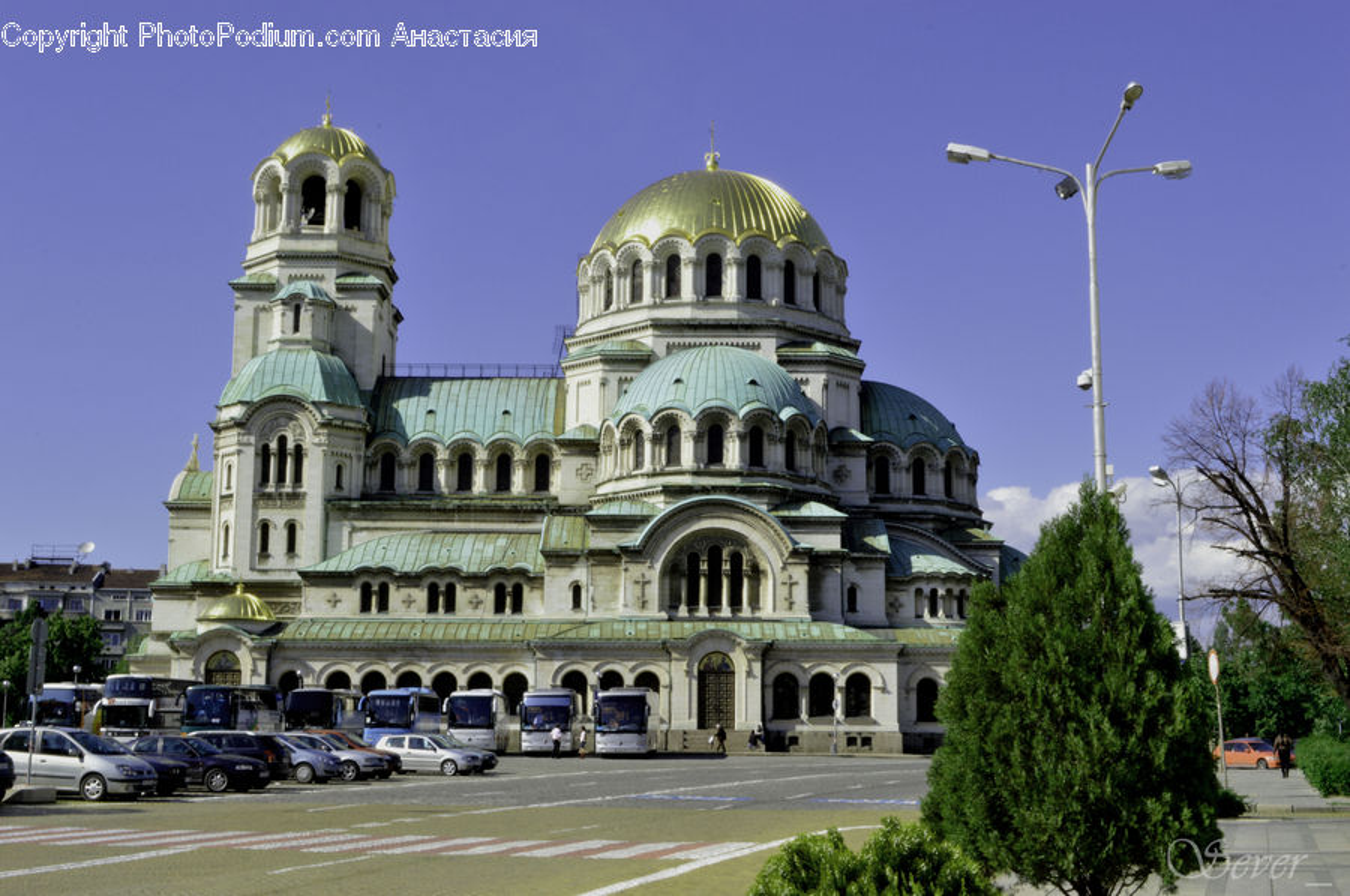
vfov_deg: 28.0
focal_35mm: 48
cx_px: 675
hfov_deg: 41.2
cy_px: 448
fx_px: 1797
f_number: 25
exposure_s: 1/40
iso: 200
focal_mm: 32
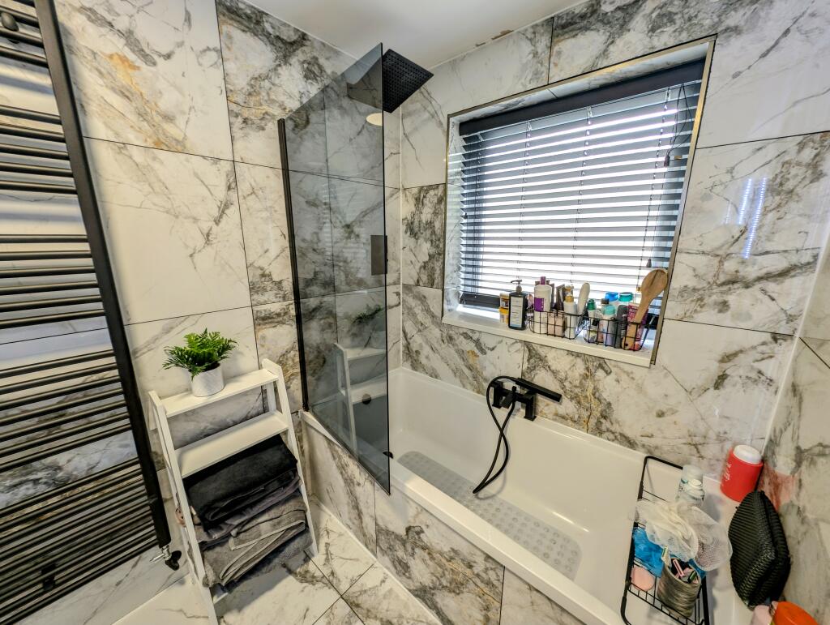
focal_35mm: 12
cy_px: 312
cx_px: 415
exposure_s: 1/27.4
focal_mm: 2.23
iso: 55
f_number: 1.95
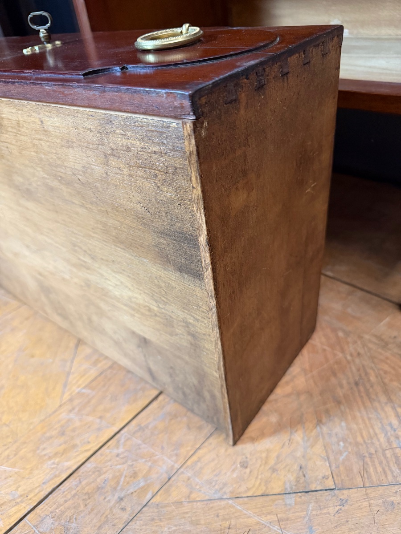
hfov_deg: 56.8
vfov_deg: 71.6
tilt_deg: -37.1
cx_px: 200
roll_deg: +8.3
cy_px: 267
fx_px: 371
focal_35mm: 24
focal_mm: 6.76
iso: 800
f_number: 1.78
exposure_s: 1/50
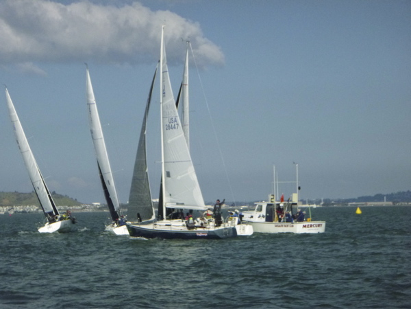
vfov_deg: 14.8
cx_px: 206
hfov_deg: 19.6
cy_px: 154
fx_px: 1187
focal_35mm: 100
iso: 400
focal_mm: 18
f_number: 13
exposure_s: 1/640
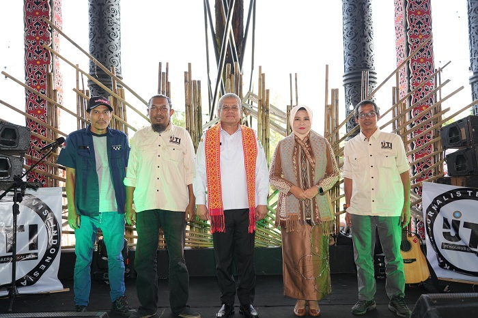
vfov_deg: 42.3
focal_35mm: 31
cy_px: 159
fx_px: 411
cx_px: 239
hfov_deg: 60.3
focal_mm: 31
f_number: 4
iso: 640
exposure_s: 1/200
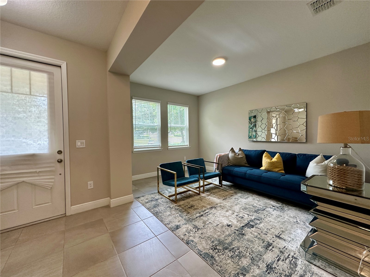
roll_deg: +0.4
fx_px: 150
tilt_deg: -0.7
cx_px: 185
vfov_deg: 85.7
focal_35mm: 14
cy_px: 138
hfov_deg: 102.1
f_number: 2.2
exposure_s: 1/120
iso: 250
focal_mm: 2.22
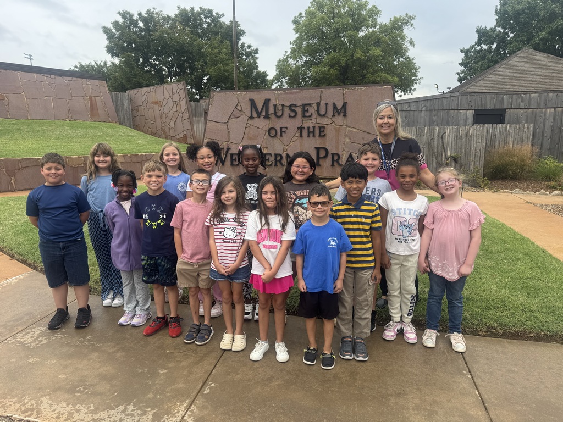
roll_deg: -0.2
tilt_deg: -11.6
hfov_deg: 71.6
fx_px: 390
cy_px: 211
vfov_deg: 56.8
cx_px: 282
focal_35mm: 24
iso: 80
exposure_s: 1/782
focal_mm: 6.76
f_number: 1.78
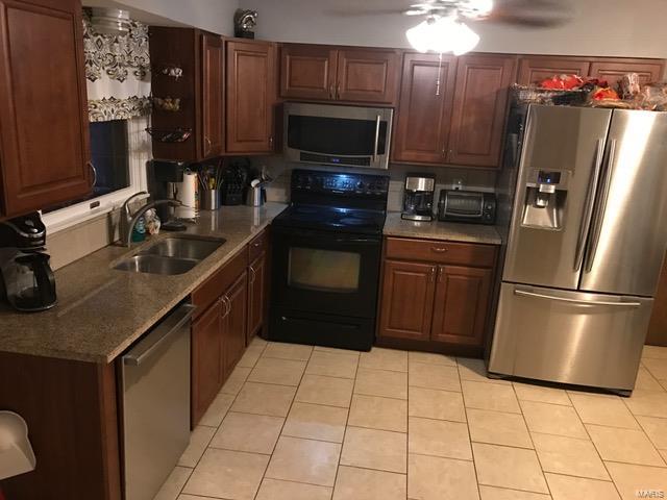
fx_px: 540
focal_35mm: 28
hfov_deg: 63.4
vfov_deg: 49.7
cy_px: 250
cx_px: 334
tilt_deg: -16.4
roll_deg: -3.7
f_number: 1.8
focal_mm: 3.99
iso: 80
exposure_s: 1/4
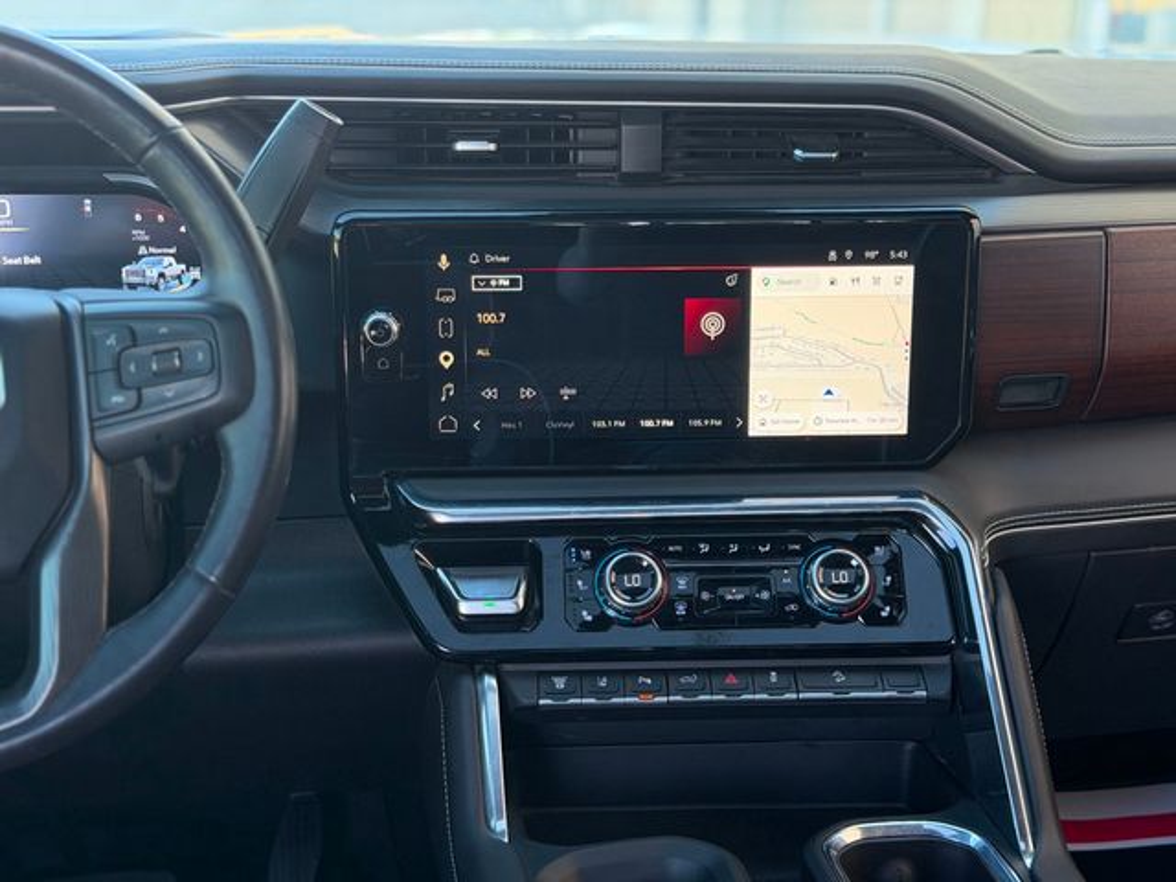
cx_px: 588
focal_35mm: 48
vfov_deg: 30.3
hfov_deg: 39.7
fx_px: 1631
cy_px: 441
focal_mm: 6.76
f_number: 1.78
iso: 80
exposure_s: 1/121
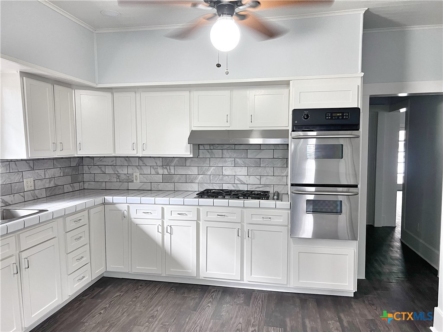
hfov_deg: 67.3
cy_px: 166
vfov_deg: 53.1
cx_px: 222
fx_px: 333
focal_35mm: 26
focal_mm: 5.7
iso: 160
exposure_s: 1/60
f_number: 1.5
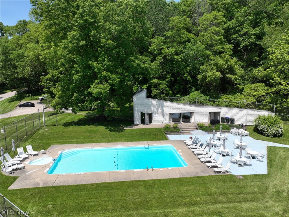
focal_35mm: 24
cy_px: 108
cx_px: 144
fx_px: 200
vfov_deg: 56.8
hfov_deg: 71.6
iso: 150
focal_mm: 12.29
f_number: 2.8
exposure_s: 1/2500
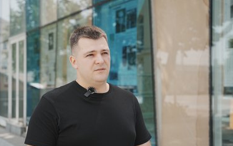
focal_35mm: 48
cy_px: 83
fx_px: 305
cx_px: 112
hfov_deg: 41.8
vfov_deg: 26.8
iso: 100
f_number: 3.5
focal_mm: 44
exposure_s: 1/640
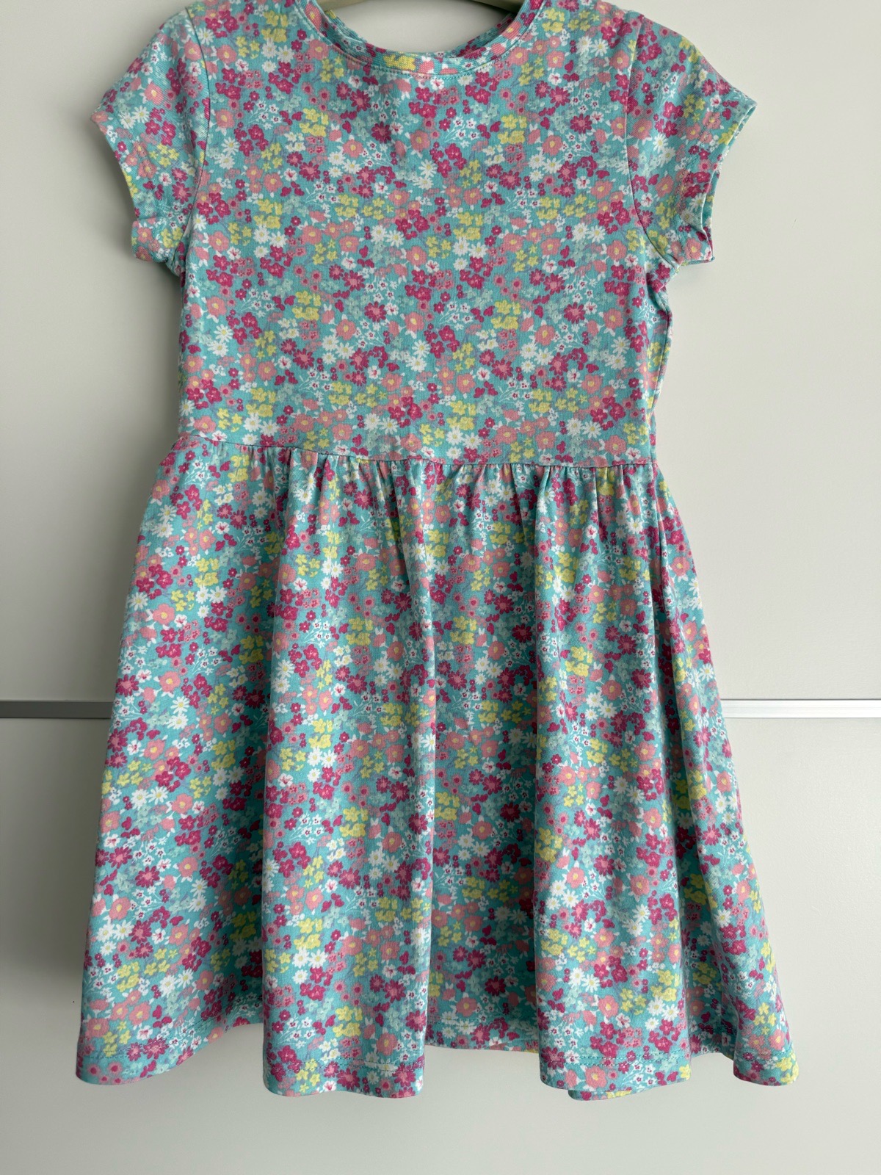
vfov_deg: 71.6
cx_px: 440
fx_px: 814
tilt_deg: -2.1
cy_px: 588
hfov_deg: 56.8
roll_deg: -0.4
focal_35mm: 24
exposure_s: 1/397
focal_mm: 6.76
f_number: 1.78
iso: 80
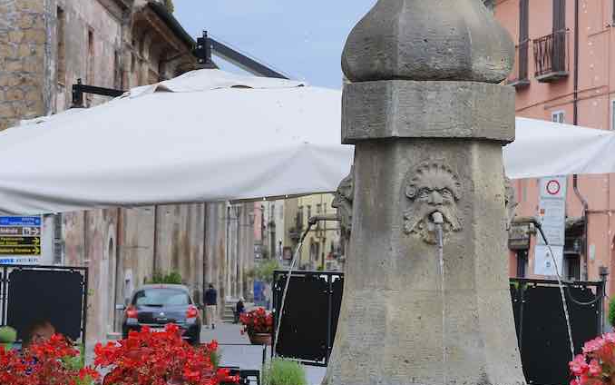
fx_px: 1676
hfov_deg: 20.6
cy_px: 187
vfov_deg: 13.1
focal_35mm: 100
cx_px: 472
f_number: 4.5
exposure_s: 1/800
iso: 800
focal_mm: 25
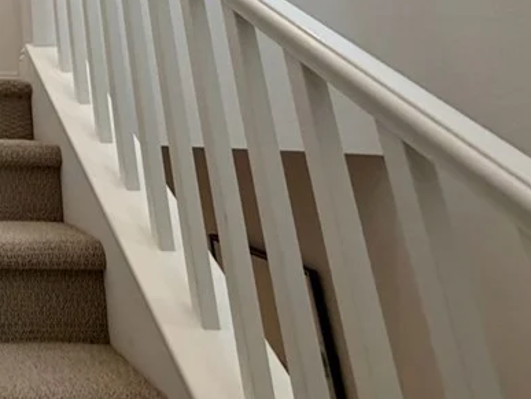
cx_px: -113
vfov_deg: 31.5
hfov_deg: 37.4
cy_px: -95
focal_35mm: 37
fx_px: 568
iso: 160
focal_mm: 2.22
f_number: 2.2
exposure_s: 1/120
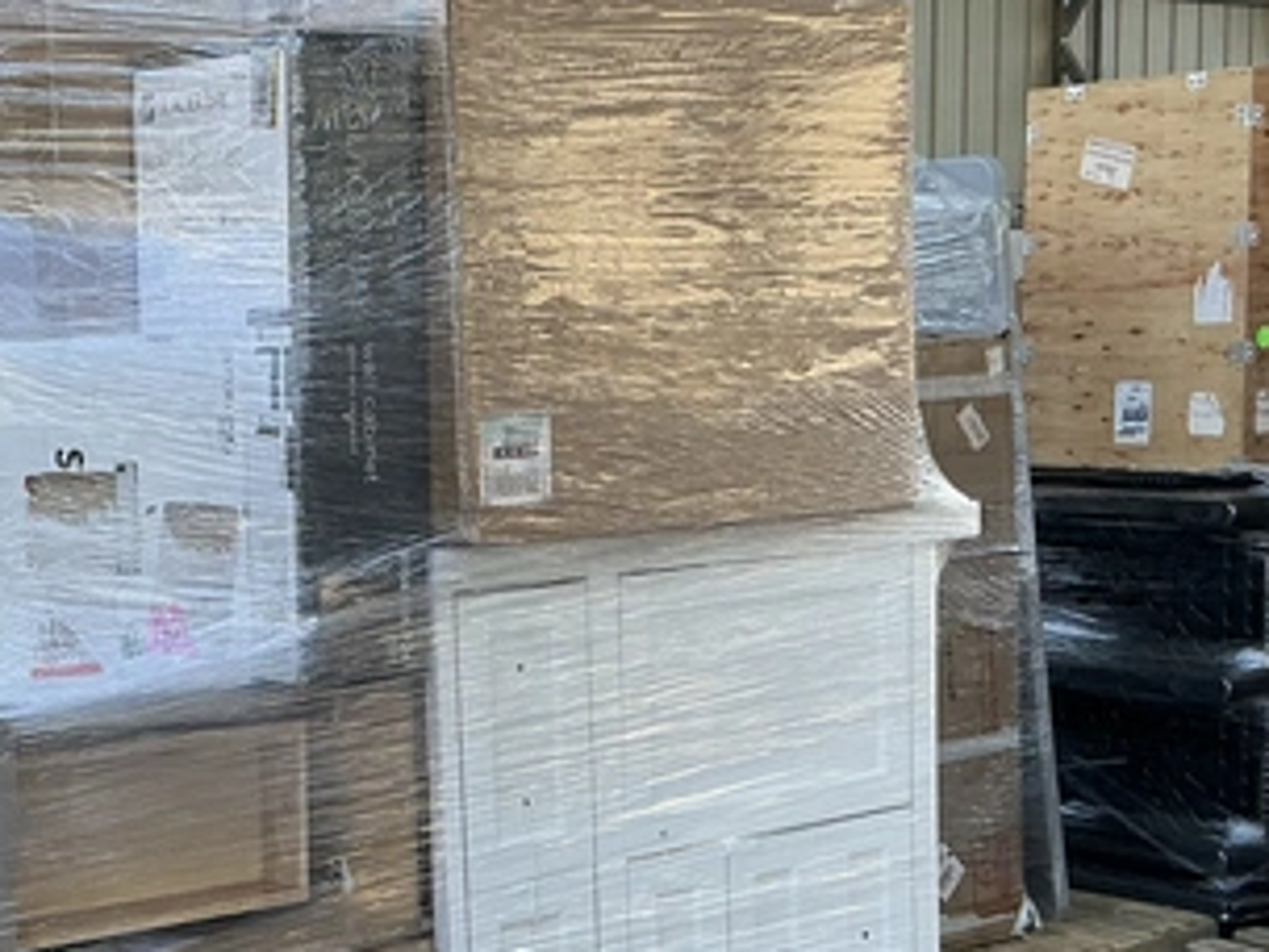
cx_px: 342
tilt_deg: -8.7
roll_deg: +1.8
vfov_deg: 21.1
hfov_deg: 27.8
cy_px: 745
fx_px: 2529
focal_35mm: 69
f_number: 1.8
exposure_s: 1/207
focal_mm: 3
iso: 20
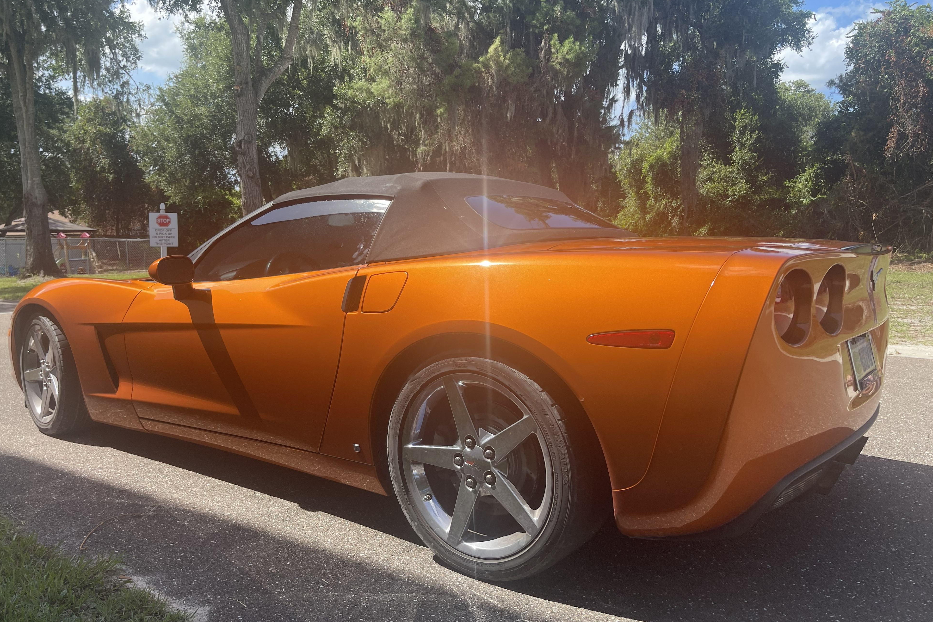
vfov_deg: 47.9
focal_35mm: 27
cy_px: 314
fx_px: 700
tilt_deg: -7.5
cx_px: 452
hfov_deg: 67.4
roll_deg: -0.7
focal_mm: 5.1
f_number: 1.6
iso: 32
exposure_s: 1/1188
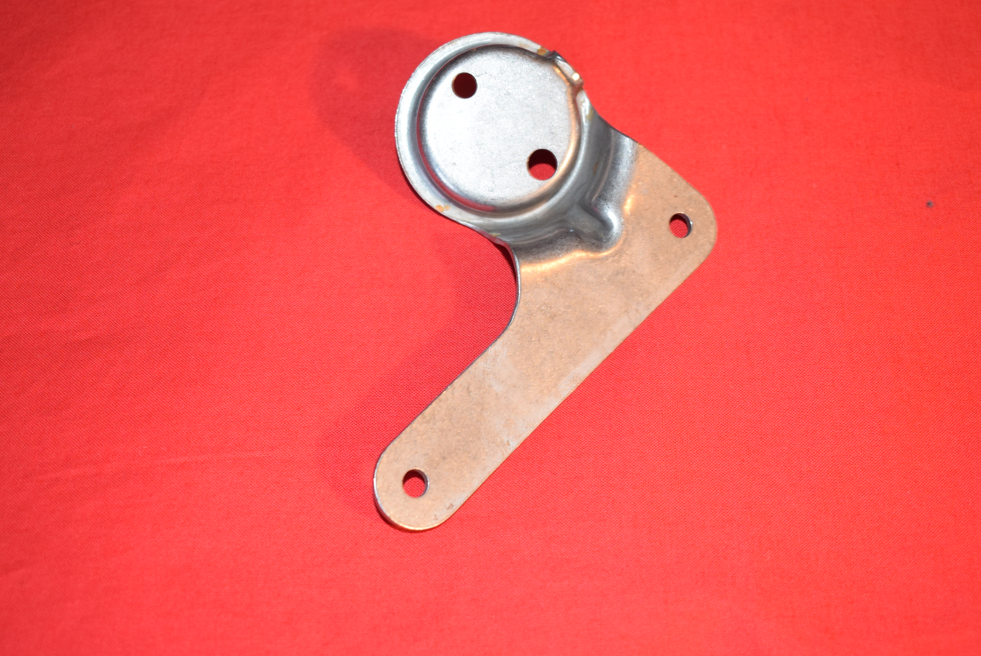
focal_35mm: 50
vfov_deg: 27.3
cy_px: 334
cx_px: 536
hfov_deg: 39.9
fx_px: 1352
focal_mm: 29
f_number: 5
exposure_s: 1/30
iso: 800
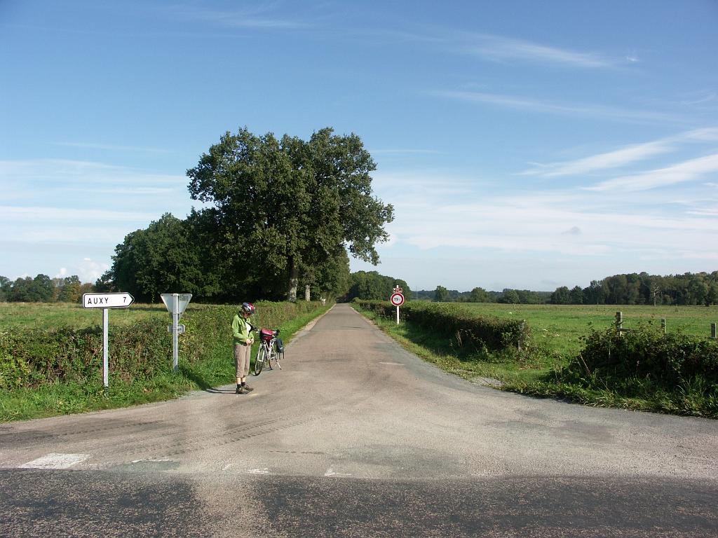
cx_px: 359
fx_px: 581
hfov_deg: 63.4
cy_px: 269
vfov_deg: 49.7
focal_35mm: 28
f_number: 6.3
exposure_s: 1/320
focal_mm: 7.2
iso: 64
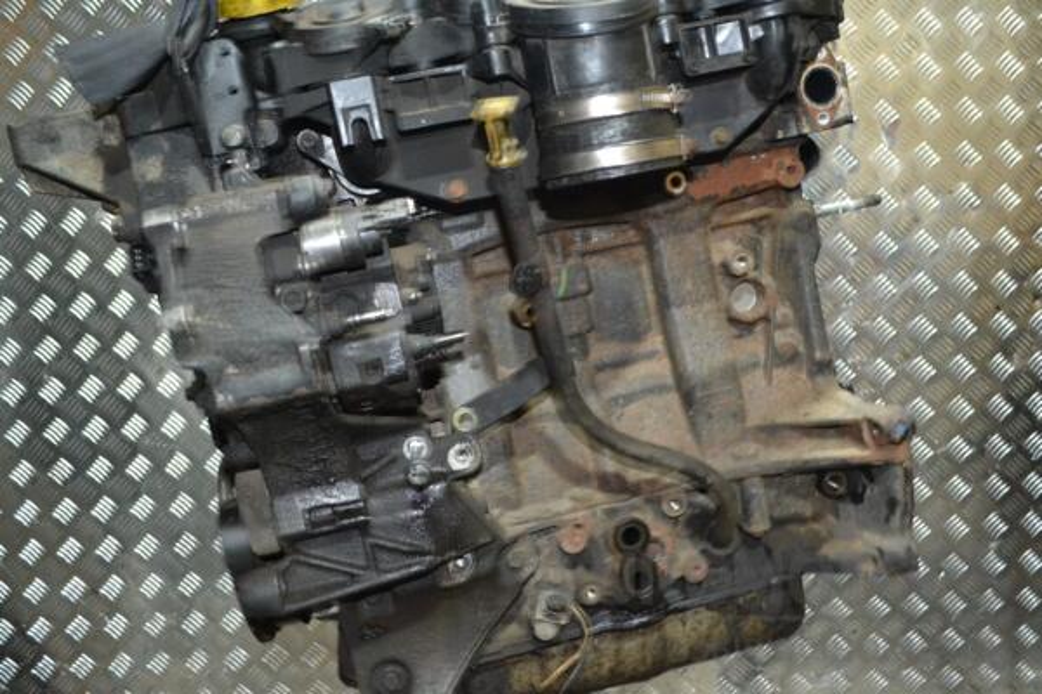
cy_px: 347
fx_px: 955
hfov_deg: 57.2
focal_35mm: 33
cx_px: 521
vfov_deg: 40.0
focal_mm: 22
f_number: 3.8
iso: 1800
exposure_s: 1/60
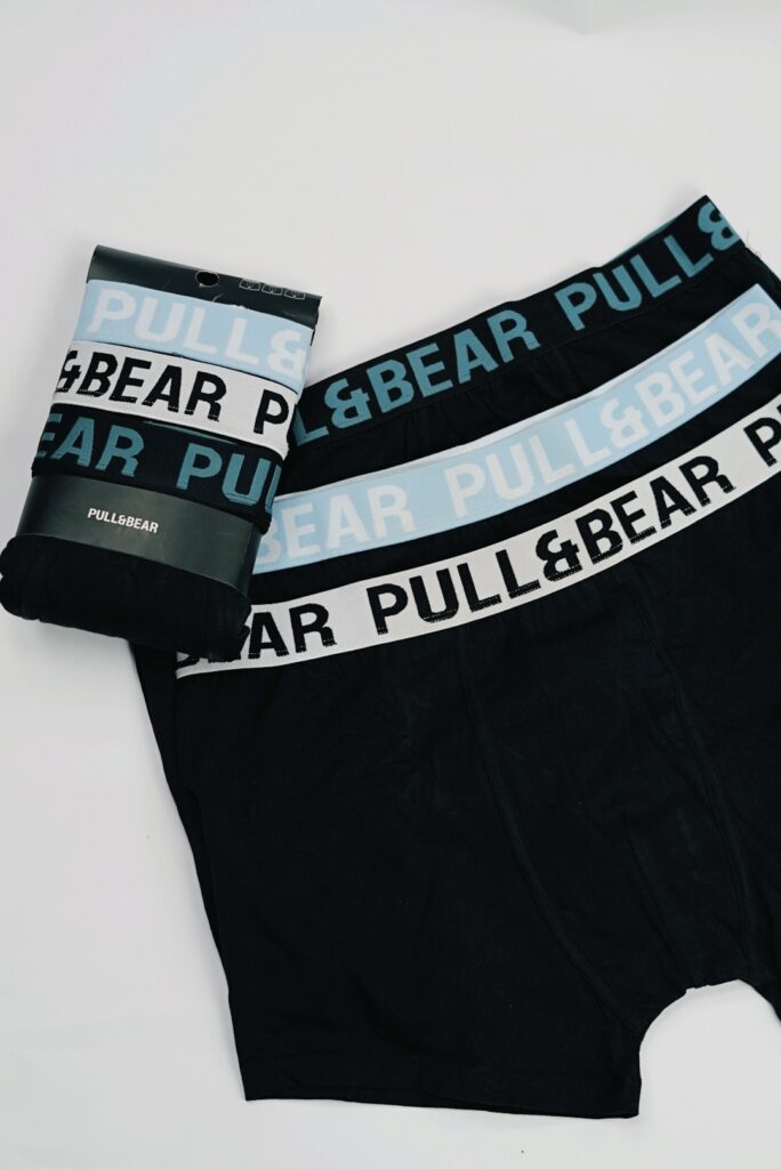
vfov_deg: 27.0
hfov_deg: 18.2
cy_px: 584
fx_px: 2437
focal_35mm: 75
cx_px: 390
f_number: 2.5
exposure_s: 1/640
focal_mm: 50
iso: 500
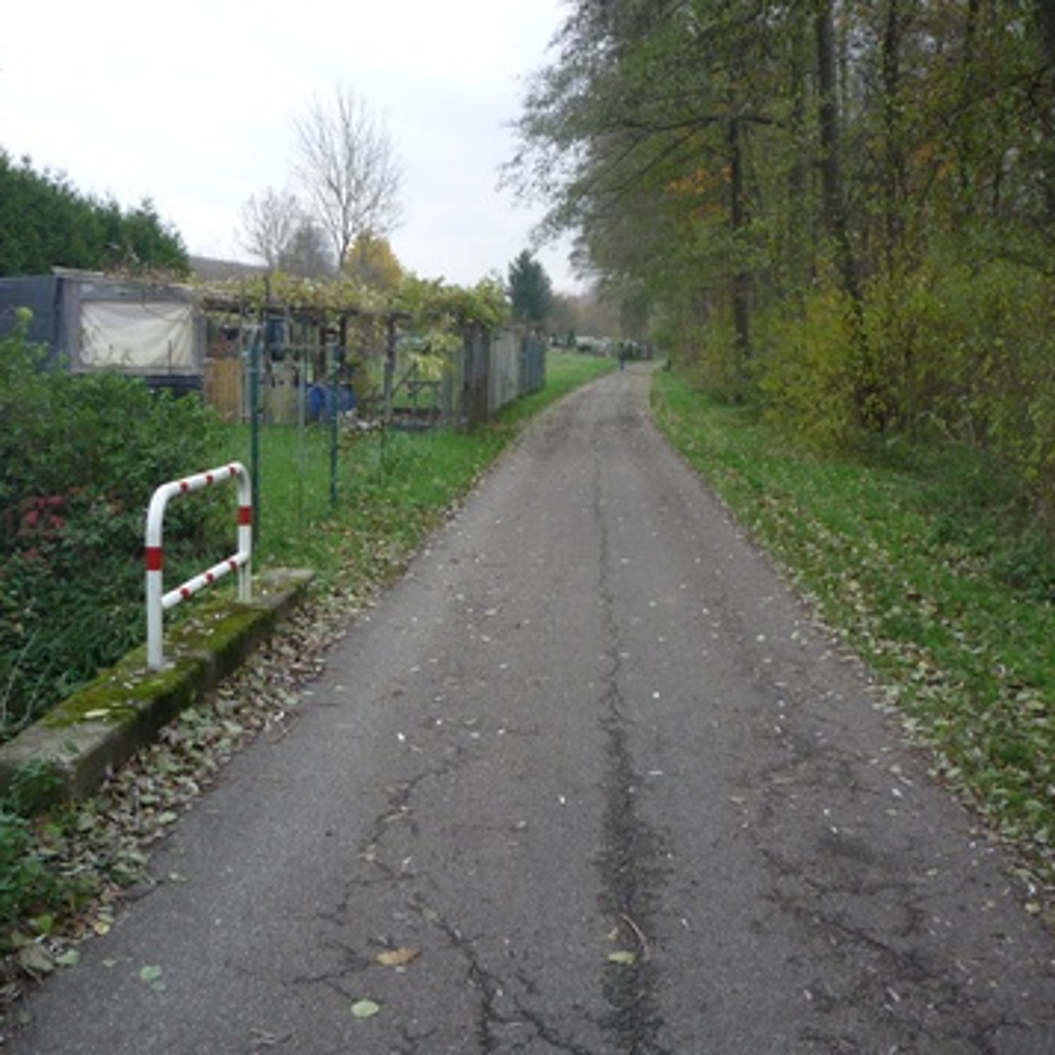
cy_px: 529
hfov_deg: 43.8
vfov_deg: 43.9
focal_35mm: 38
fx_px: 1310
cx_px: 502
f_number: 3.5
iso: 100
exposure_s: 1/100
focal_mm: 5.2
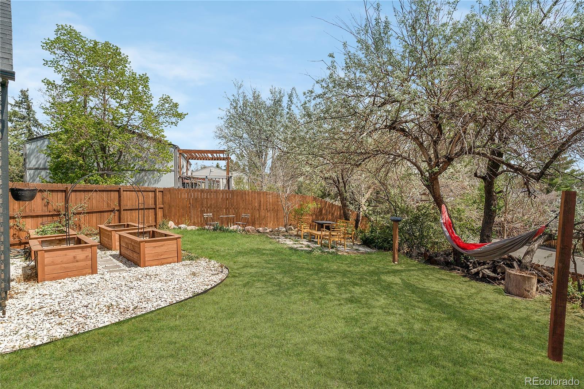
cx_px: 292
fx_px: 276
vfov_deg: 70.5
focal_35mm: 17
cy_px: 194
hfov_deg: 93.3
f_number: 8
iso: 100
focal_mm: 17
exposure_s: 1/400
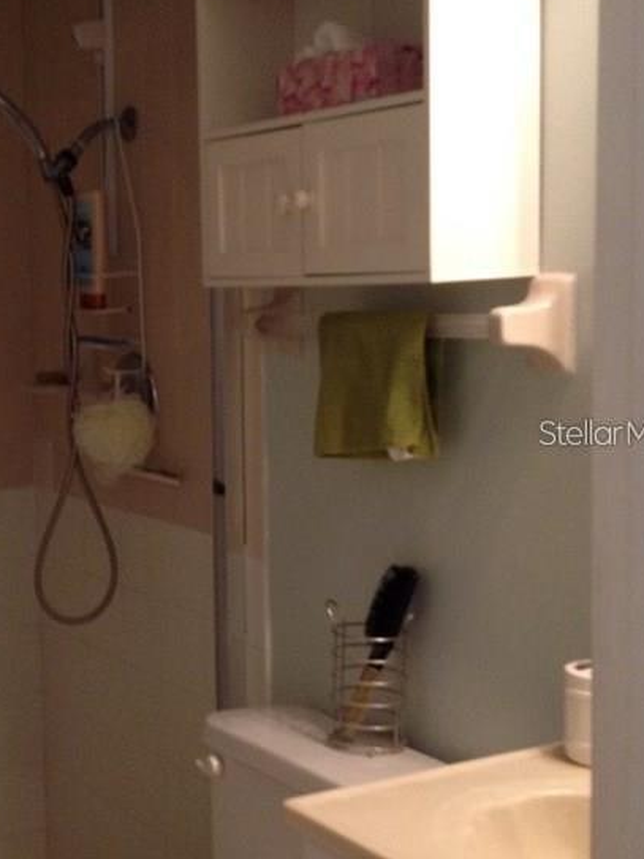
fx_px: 1638
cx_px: 82
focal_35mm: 66
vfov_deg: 29.4
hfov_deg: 21.8
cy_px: 432
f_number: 2.4
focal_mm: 4.28
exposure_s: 1/15
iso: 160
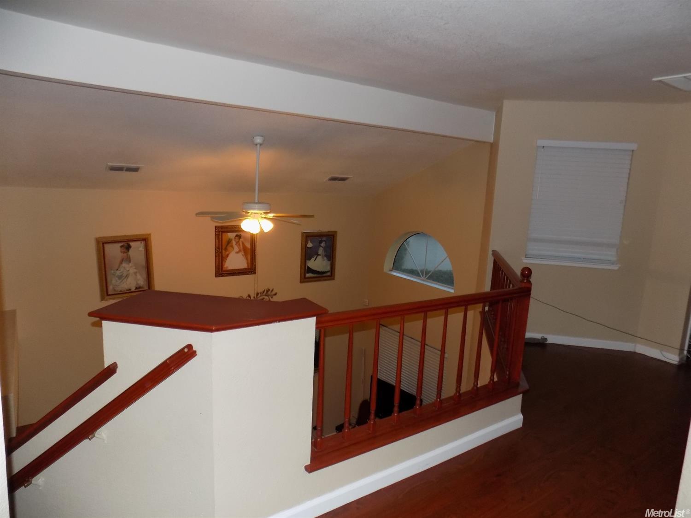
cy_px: 259
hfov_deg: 73.9
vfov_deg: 58.9
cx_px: 346
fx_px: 459
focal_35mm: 23
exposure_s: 1/30
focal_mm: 4
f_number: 3.1
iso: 200
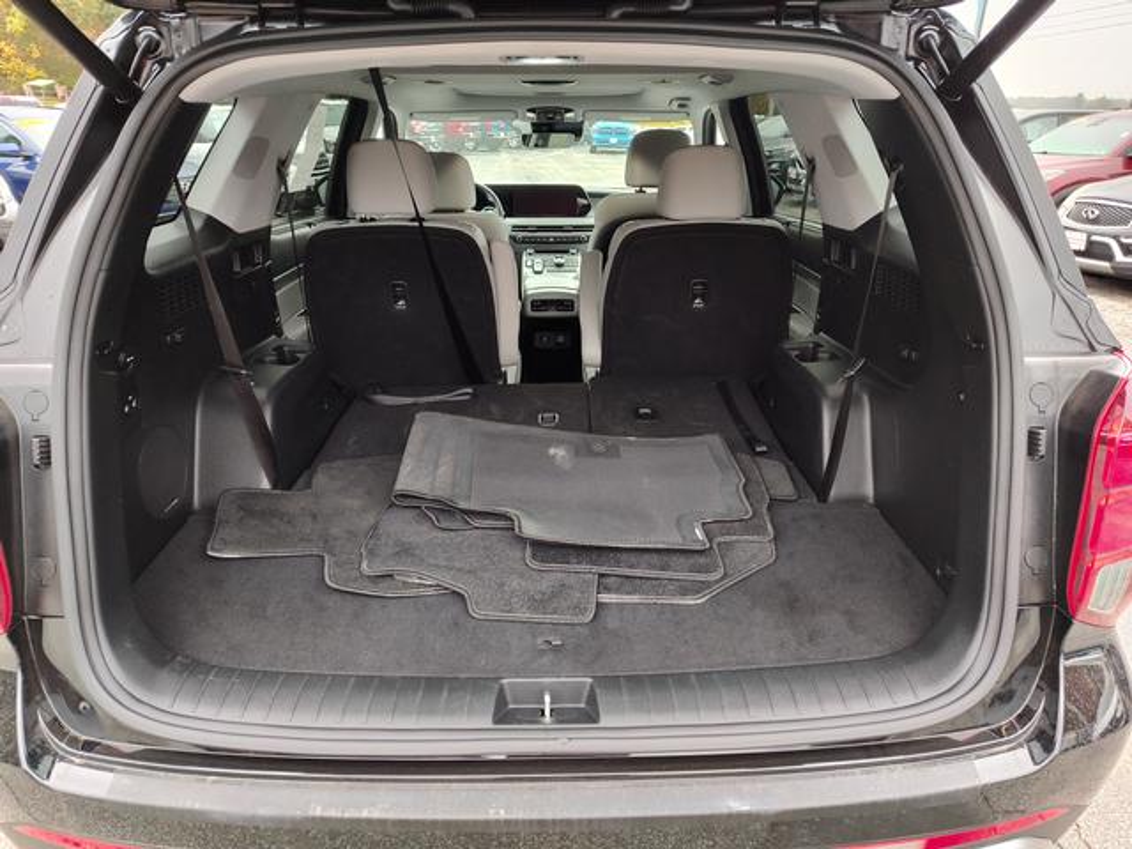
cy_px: 424
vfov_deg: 58.9
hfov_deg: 73.9
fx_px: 752
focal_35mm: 23
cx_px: 566
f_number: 1.88
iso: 513
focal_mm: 5.56
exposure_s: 1/120
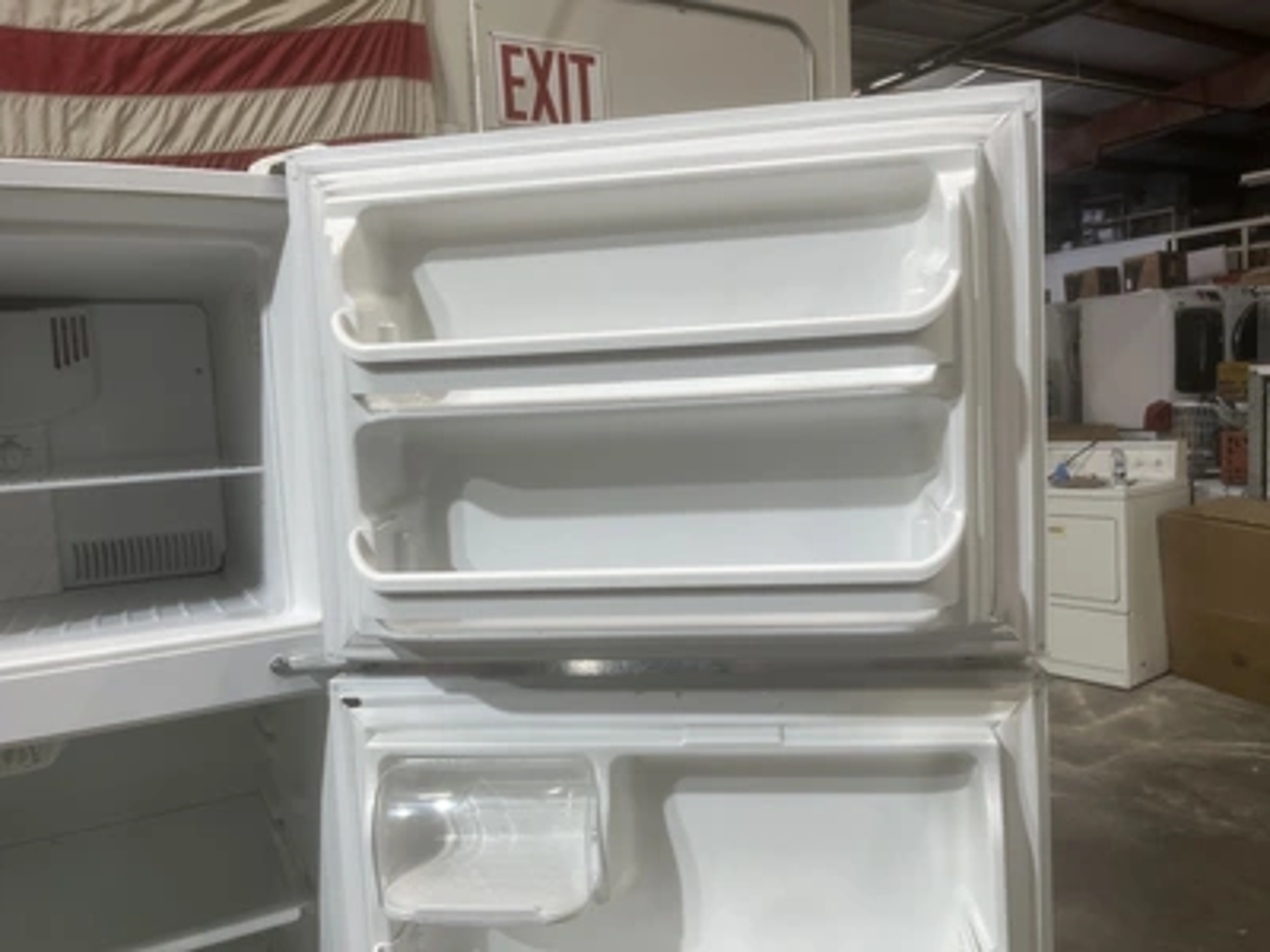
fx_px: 954
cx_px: 635
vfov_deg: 53.1
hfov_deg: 67.3
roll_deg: +3.2
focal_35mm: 26
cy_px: 476
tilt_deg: -4.8
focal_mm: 5.1
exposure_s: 1/120
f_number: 1.6
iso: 100
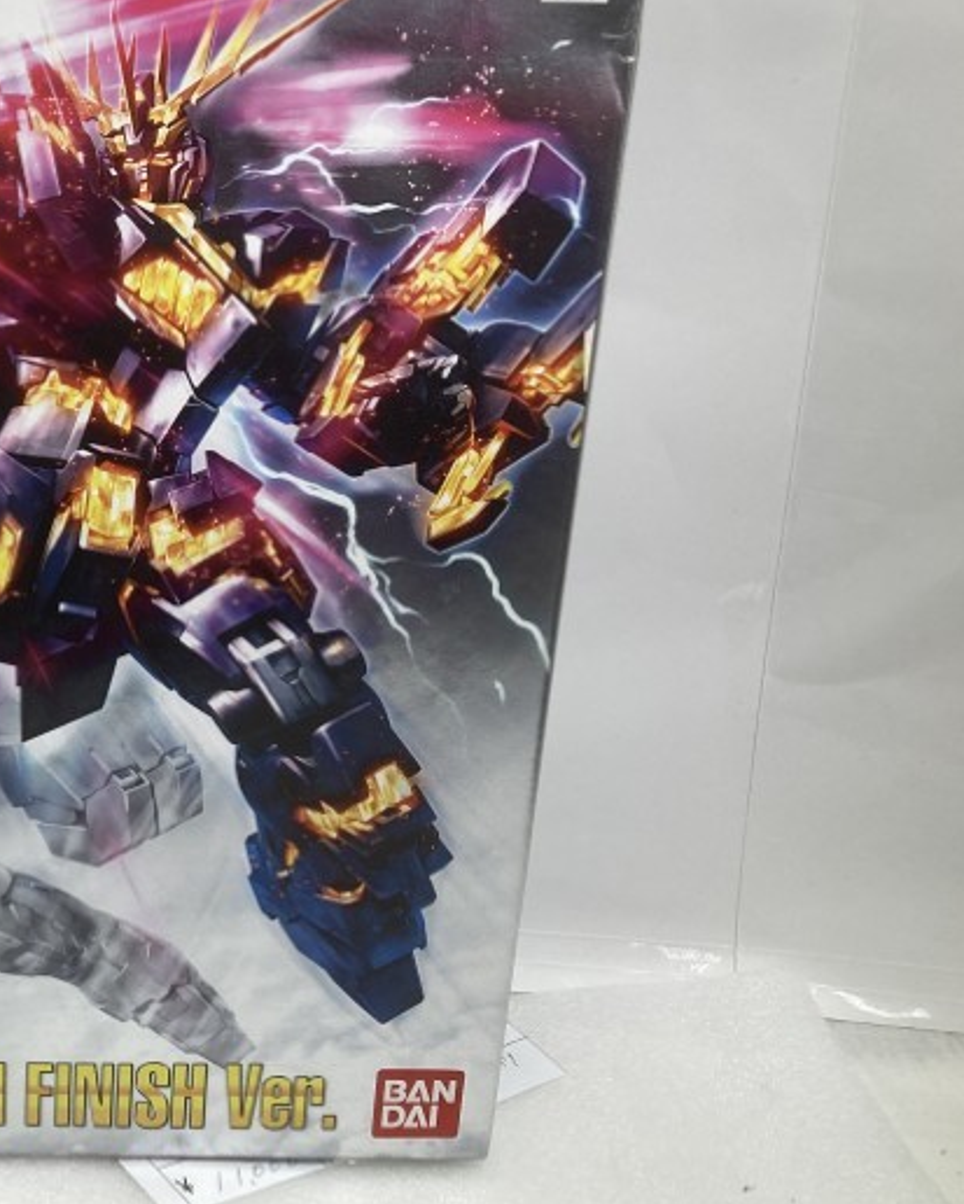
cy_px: 497
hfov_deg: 26.3
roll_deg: -1.0
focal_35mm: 53
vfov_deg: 35.3
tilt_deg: -20.1
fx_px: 1890
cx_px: -103
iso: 32
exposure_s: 1/100
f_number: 1.8
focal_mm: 3.99
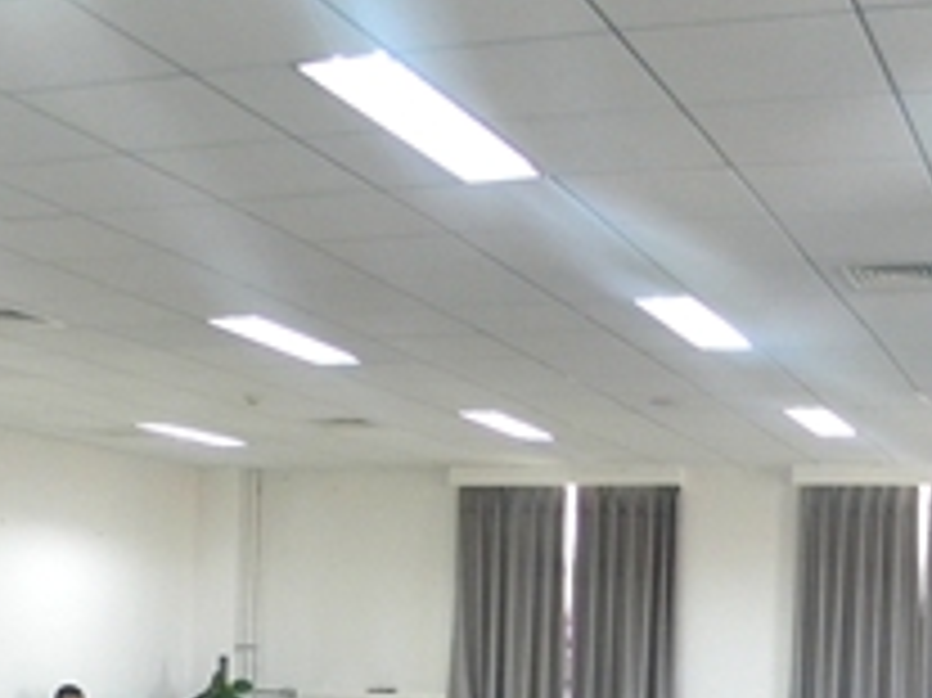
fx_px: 1641
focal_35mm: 61
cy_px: 721
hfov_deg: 31.4
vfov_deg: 22.9
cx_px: 644
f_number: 3.5
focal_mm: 5
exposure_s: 1/36
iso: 400
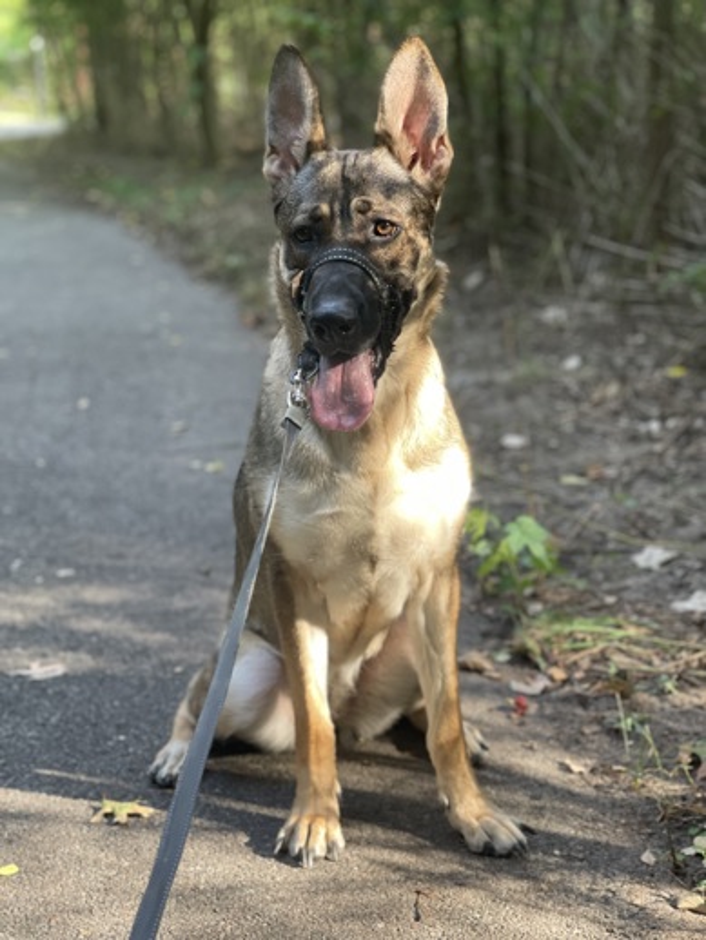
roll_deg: +2.2
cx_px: 353
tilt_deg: -12.9
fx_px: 1739
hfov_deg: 22.9
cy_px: 470
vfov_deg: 30.3
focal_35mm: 64
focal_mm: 7.5
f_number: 2.2
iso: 160
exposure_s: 1/121
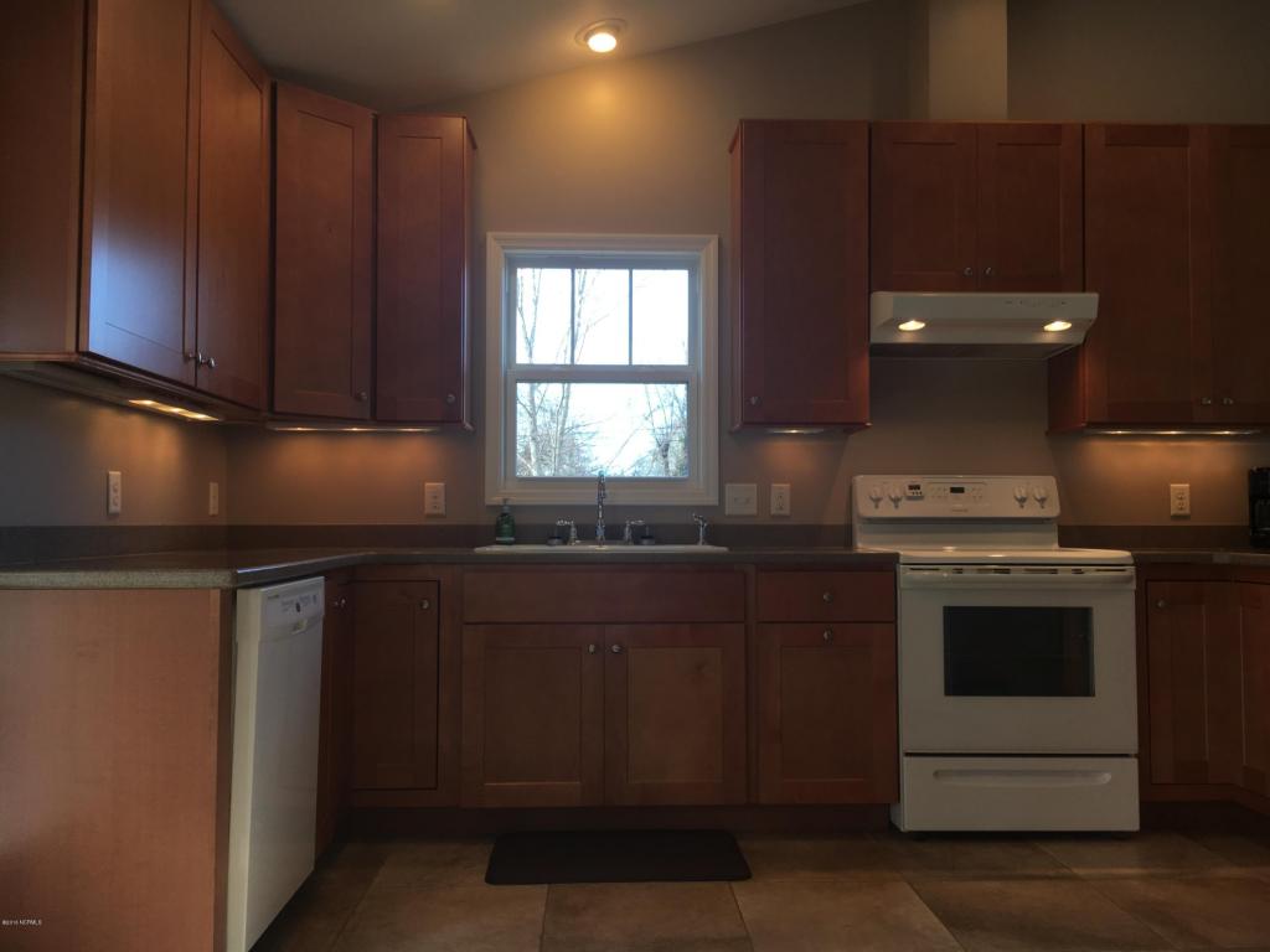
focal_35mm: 29
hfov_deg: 61.7
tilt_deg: +1.6
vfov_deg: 48.2
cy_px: 476
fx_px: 1064
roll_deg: -0.2
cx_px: 635
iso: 25
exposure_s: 1/54
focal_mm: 4.15
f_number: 2.2
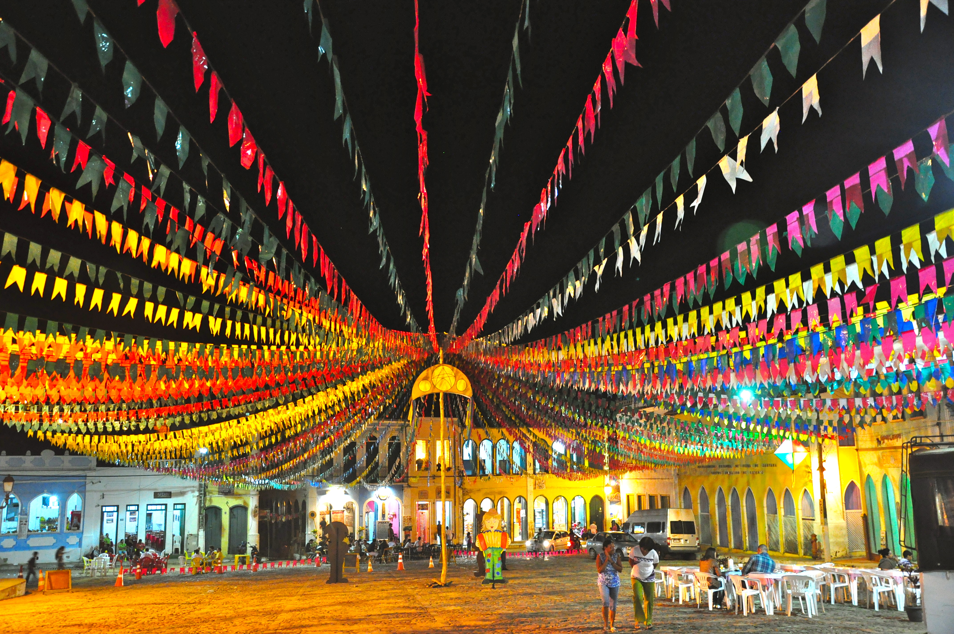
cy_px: 317
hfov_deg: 59.6
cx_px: 477
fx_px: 834
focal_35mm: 32
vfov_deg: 41.6
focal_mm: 21
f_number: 3.8
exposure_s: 1/13
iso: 2000
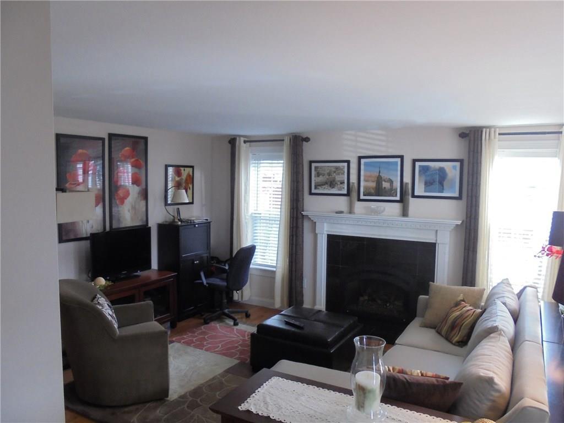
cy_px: 212
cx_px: 282
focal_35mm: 26
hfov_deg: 67.3
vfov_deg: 53.1
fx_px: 424
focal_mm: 4.6
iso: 200
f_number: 3.5
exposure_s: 1/30
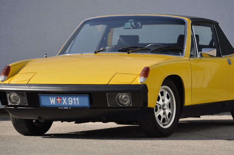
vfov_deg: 3.7
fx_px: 2386
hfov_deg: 5.6
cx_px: 133
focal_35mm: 368
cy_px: 90
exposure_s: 1/800
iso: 500
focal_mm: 185
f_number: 6
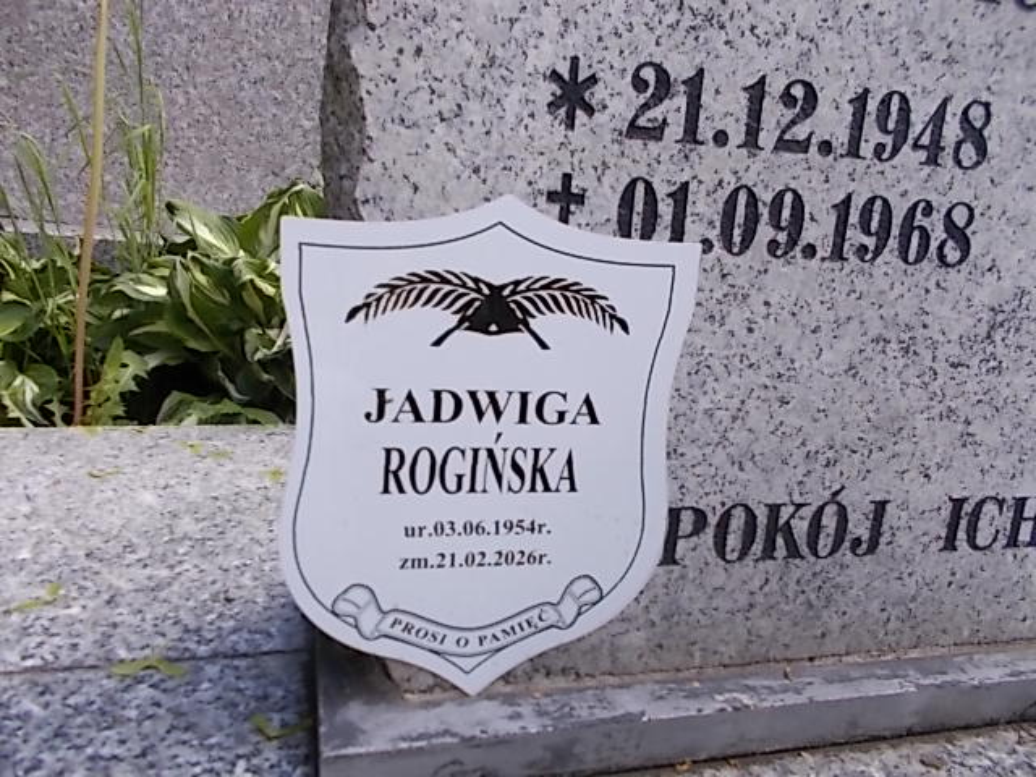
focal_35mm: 26
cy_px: 388
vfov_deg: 53.1
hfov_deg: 67.3
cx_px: 518
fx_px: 778
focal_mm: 4.6
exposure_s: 1/125
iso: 80
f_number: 3.2
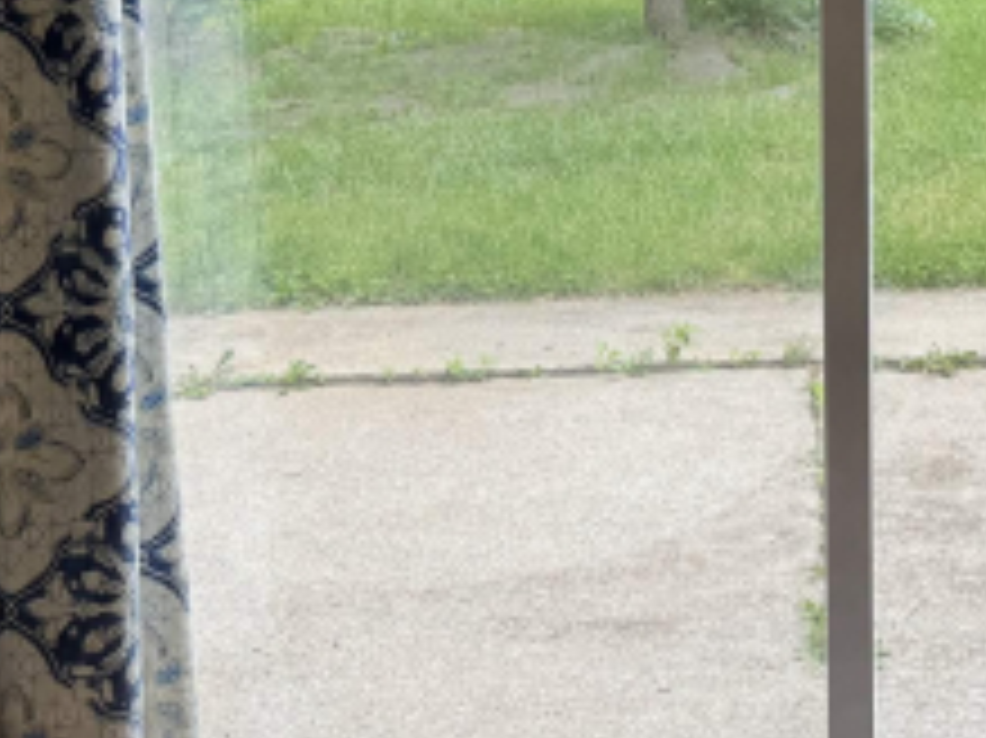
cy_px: -104
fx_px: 2078
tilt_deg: -6.9
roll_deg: +0.0
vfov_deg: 19.2
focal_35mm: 73
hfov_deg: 26.0
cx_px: 844
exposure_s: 1/1059
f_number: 1.78
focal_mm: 6.76
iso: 80
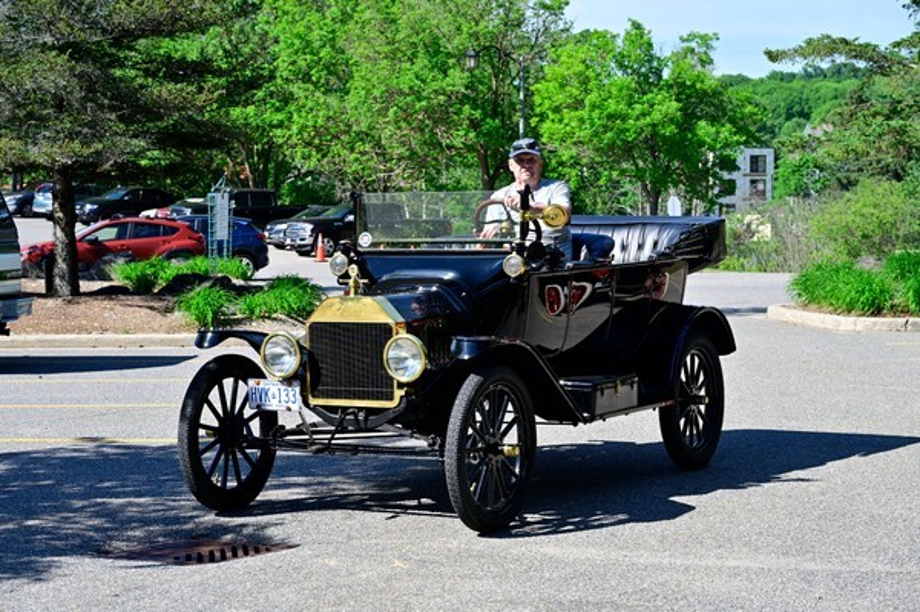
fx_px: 1941
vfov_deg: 17.9
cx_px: 460
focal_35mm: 76
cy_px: 306
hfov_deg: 26.7
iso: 280
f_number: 8
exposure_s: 1/500
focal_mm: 76
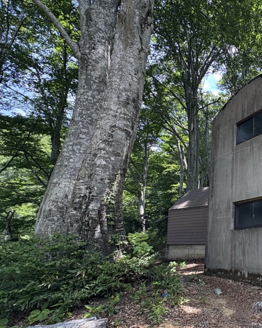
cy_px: 193
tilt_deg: +11.0
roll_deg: +0.6
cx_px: 266
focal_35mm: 24
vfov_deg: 69.7
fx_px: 233
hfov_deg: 47.8
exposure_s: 1/140
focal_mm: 2.22
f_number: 2.2
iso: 40
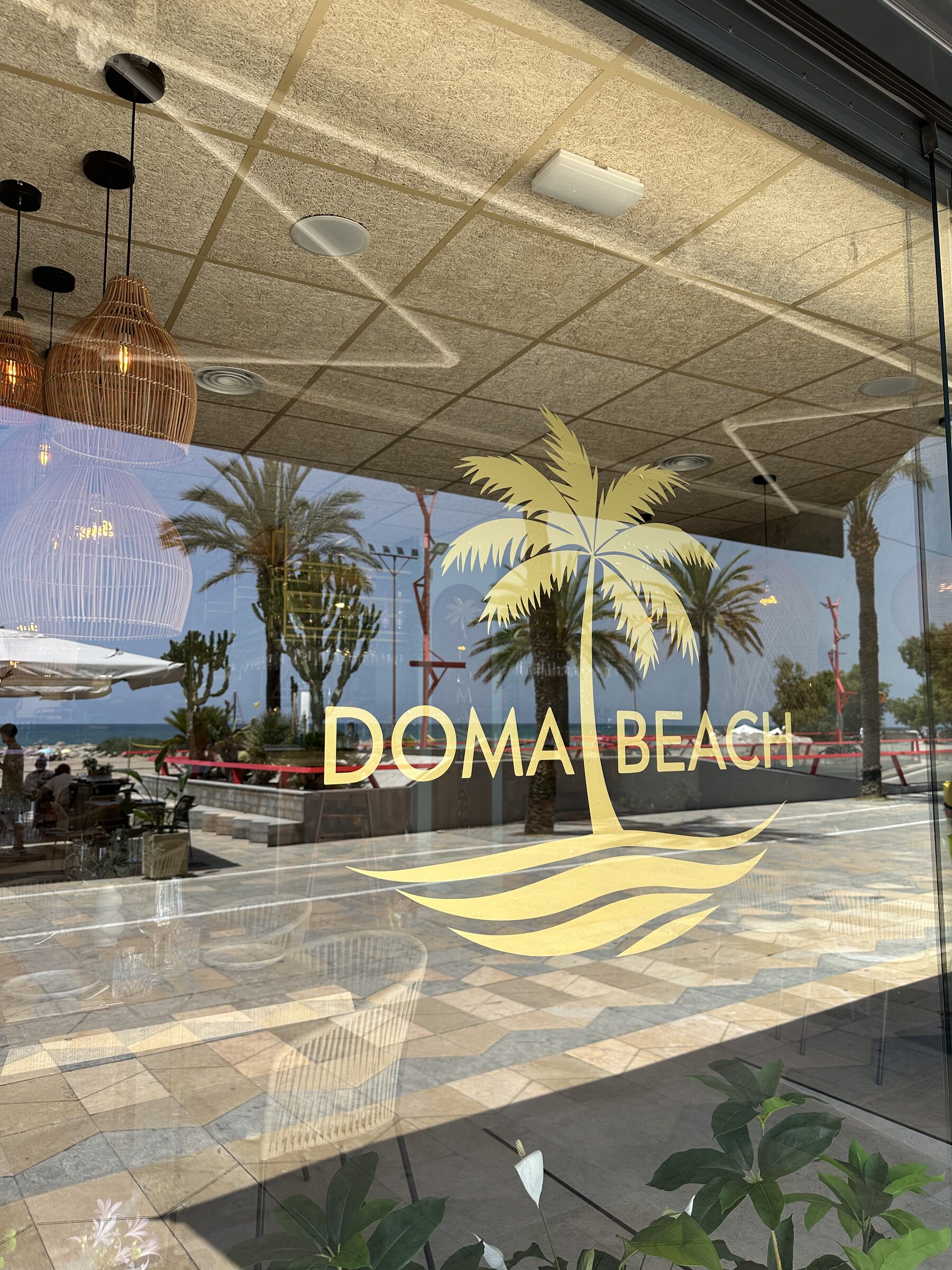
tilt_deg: +5.6
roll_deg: -0.9
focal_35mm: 24
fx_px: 880
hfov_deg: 56.8
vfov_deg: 71.6
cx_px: 476
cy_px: 635
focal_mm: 6.86
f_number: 1.78
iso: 80
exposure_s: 1/816
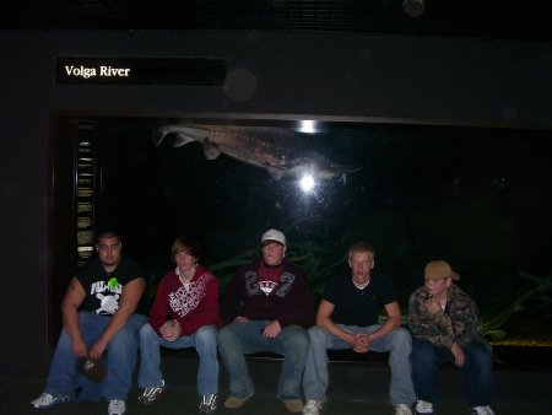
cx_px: 276
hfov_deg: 53.9
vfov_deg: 41.8
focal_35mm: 34
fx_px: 542
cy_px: 208
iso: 125
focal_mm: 5.6
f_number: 2.7
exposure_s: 1/60
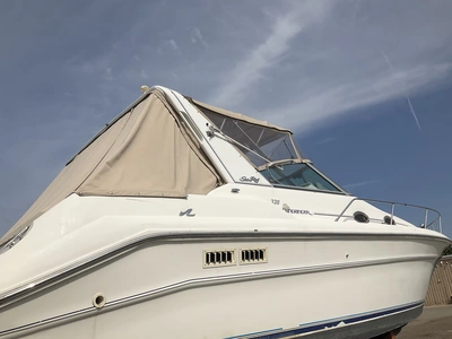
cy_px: 170
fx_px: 379
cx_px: 226
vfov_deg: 48.2
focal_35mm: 29
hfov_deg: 61.7
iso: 25
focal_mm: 3
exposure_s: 1/7407
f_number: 1.8
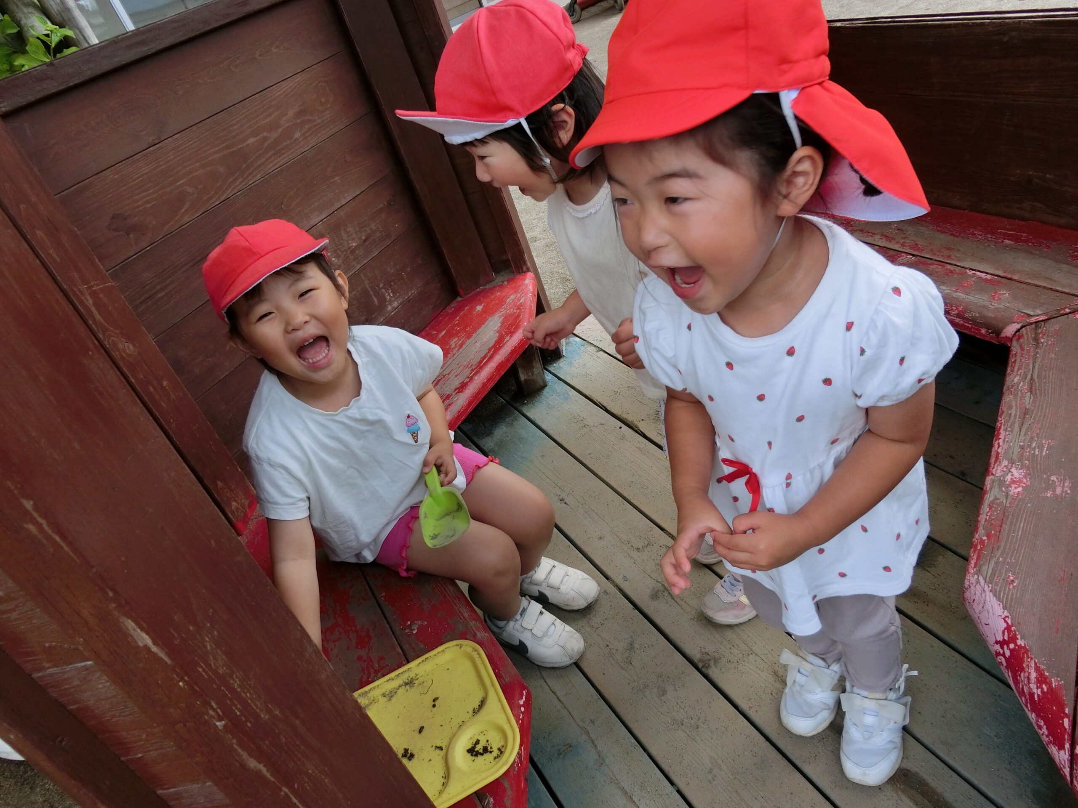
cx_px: 539
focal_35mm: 25
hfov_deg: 69.4
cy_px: 404
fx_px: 779
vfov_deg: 54.9
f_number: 3.5
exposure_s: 1/250
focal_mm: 4.5
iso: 80
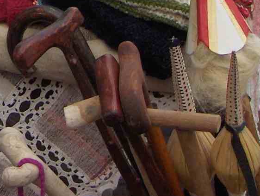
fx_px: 1354
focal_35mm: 180
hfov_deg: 10.4
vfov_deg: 7.8
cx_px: -181
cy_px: -220
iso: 100
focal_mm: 8
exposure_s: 1/353
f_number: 4.8
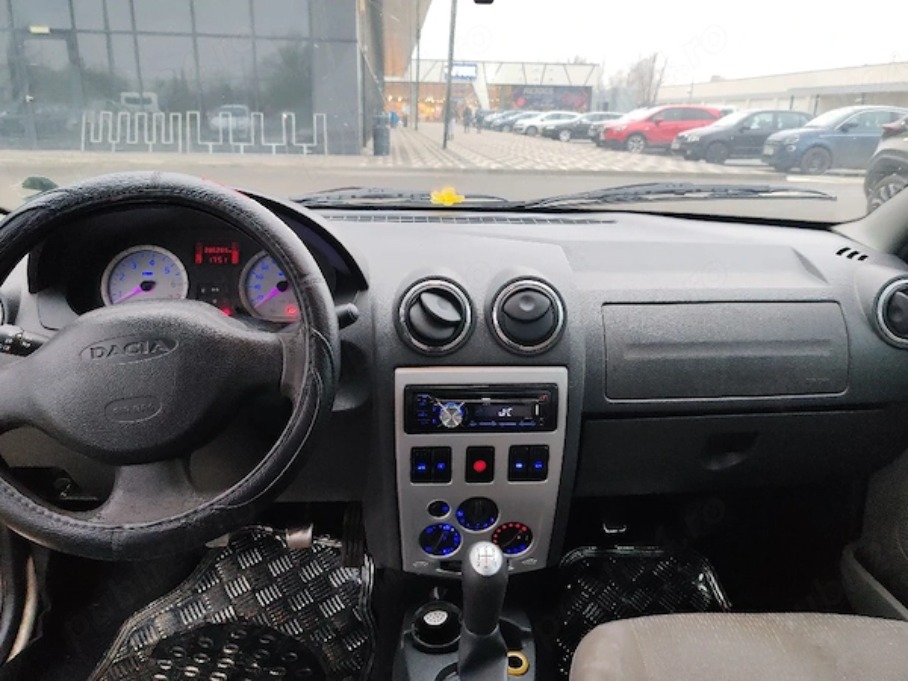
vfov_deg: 51.4
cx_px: 454
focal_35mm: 27
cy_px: 340
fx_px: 708
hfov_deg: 65.3
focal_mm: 6.12
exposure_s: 1/100
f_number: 1.9
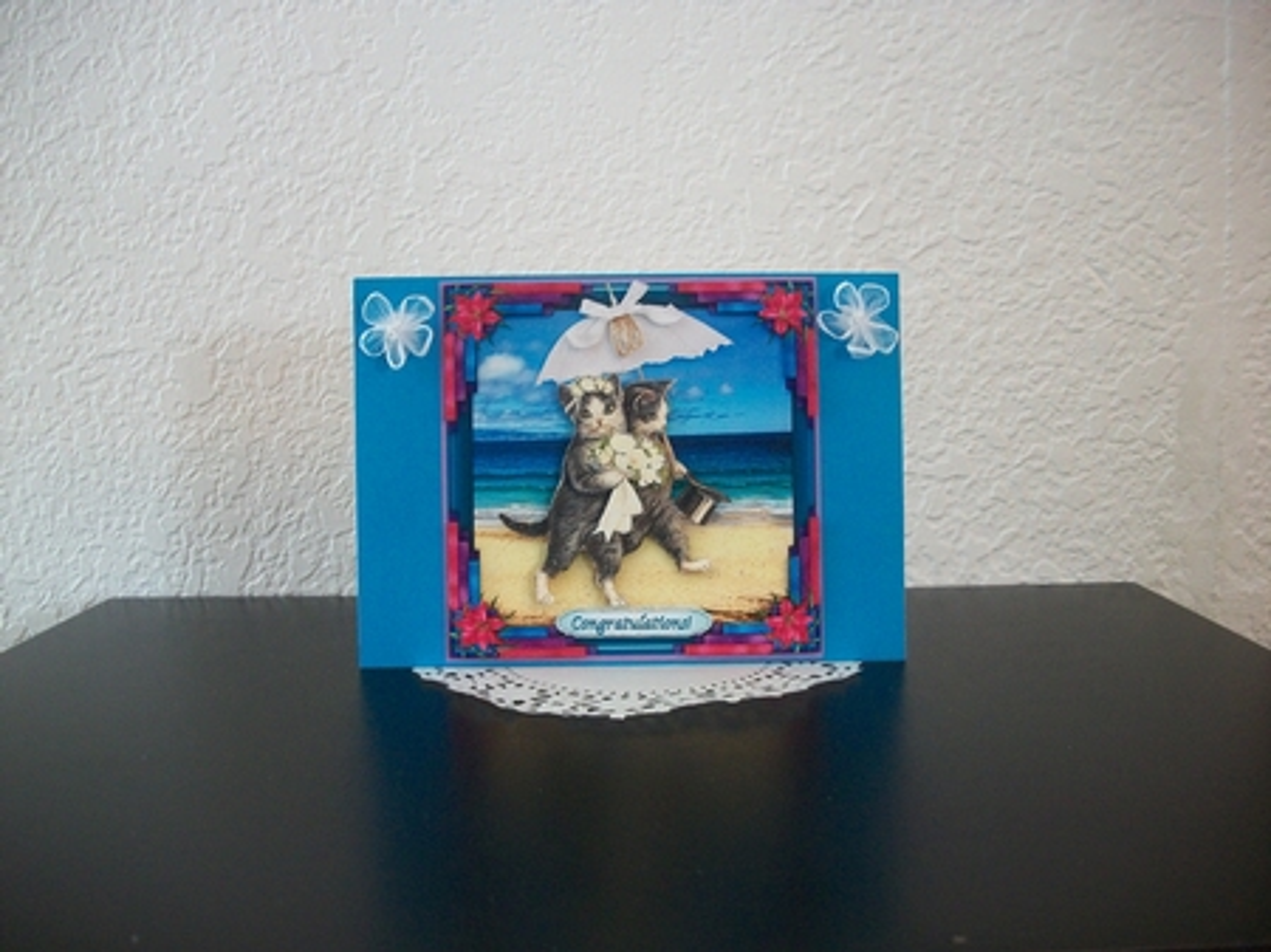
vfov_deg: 44.1
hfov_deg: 56.8
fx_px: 1174
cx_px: 636
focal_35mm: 32
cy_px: 476
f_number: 2.9
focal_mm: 5.7
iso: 194
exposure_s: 1/8
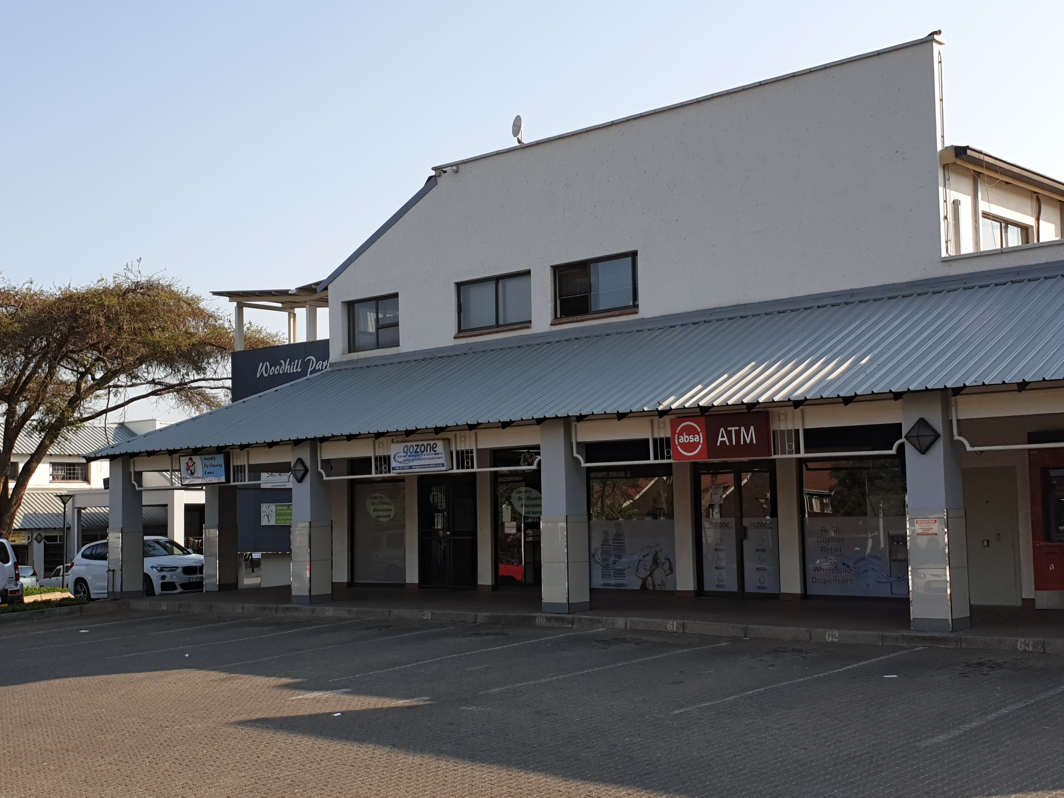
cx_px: 532
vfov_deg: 53.1
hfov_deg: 67.3
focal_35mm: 26
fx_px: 799
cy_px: 399
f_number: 2.4
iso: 50
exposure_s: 1/912
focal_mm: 4.3
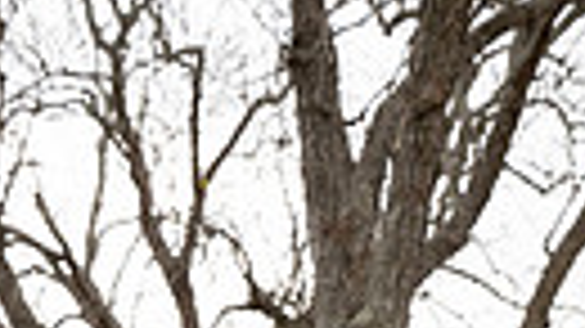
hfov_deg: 11.8
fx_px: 2806
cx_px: 608
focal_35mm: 181
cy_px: 993
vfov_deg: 6.2
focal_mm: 50
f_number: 10
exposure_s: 1/250
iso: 400
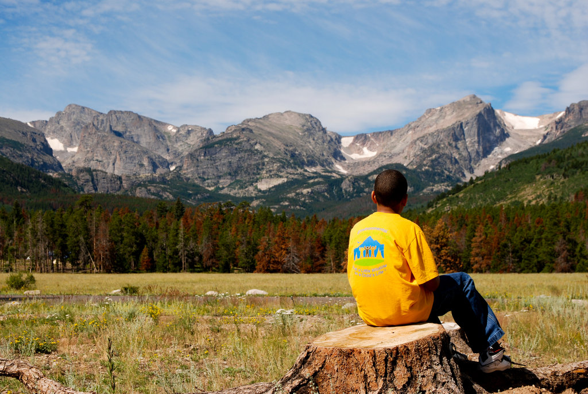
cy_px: 197
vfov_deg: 19.8
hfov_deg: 29.2
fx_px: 1128
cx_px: 294
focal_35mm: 69
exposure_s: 1/200
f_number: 7.1
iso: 100
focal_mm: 46
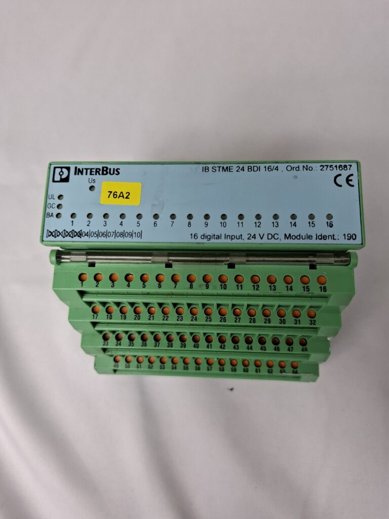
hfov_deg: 58.9
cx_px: 194
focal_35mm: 23
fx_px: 345
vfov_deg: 73.9
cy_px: 260
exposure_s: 1/120
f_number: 1.8
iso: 80
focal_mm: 5.54
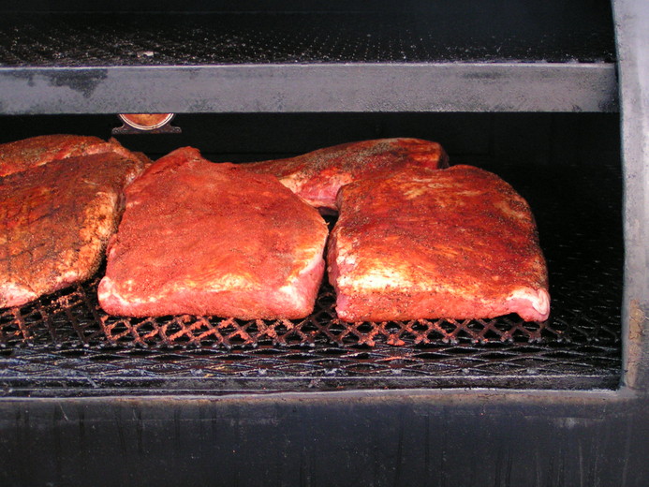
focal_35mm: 60
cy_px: 244
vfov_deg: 24.4
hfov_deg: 32.2
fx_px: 1125
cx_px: 324
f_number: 3.2
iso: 200
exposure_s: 1/60
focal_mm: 9.2
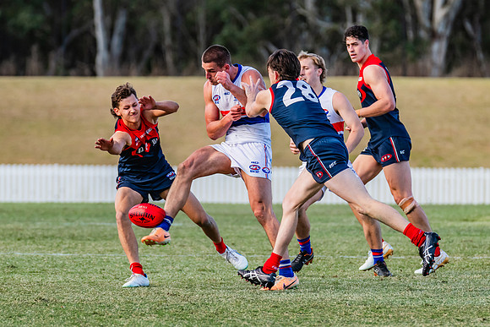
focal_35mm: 462
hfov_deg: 4.5
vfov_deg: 3.0
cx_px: 232
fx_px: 6290
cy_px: 96
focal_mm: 290
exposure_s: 1/1600
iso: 800
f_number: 5
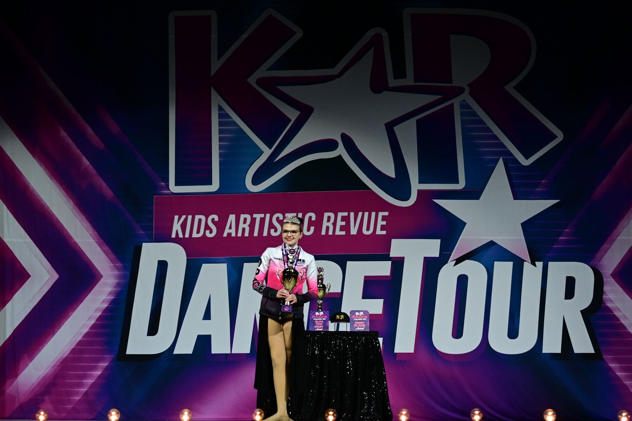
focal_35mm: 53
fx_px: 930
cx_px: 325
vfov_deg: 25.5
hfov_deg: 37.5
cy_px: 215
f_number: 2.8
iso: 1600
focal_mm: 34
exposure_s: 1/800
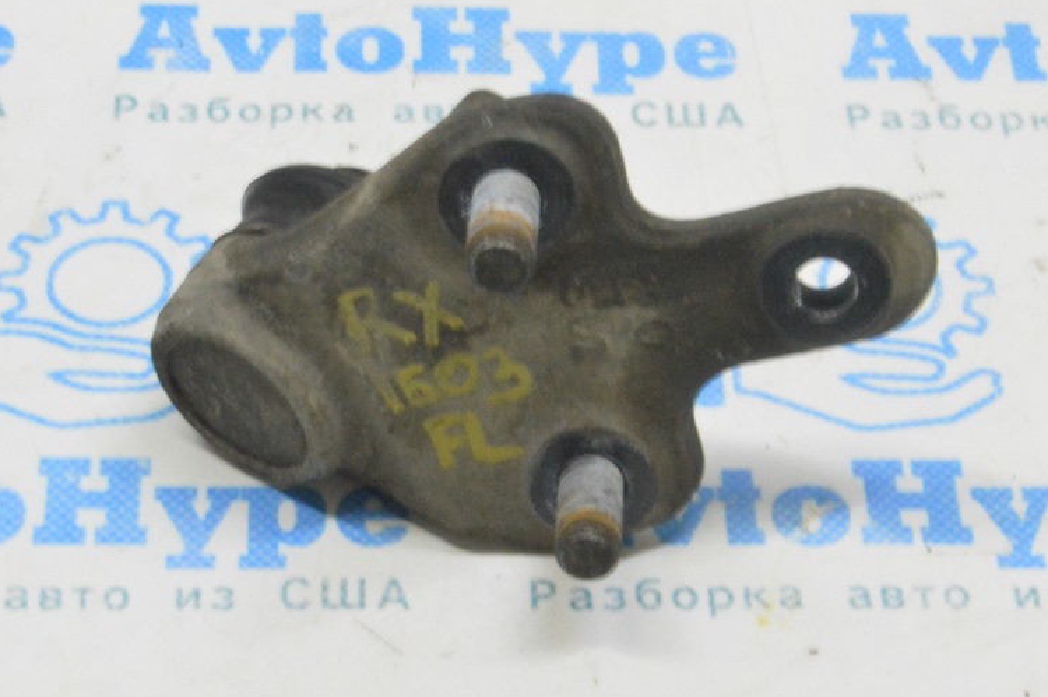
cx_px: 517
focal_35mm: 113
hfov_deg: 18.2
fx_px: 3278
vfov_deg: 12.1
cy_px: 347
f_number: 20
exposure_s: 1/15
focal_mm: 55
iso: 6400
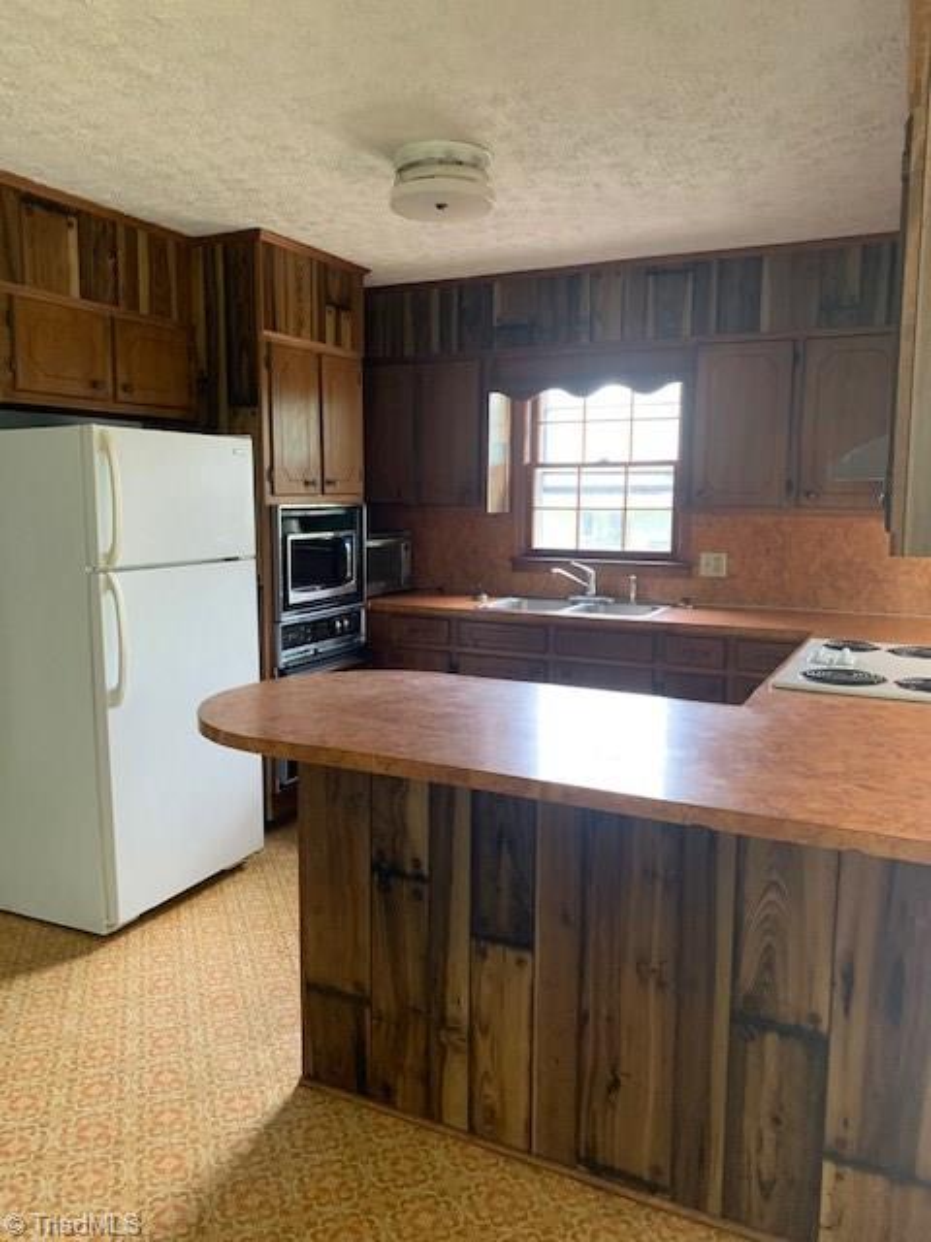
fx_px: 932
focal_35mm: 26
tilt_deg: -8.1
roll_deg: -0.6
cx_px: 466
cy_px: 621
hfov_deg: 53.1
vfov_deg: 67.3
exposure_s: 1/60
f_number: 1.8
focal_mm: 4.25
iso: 250
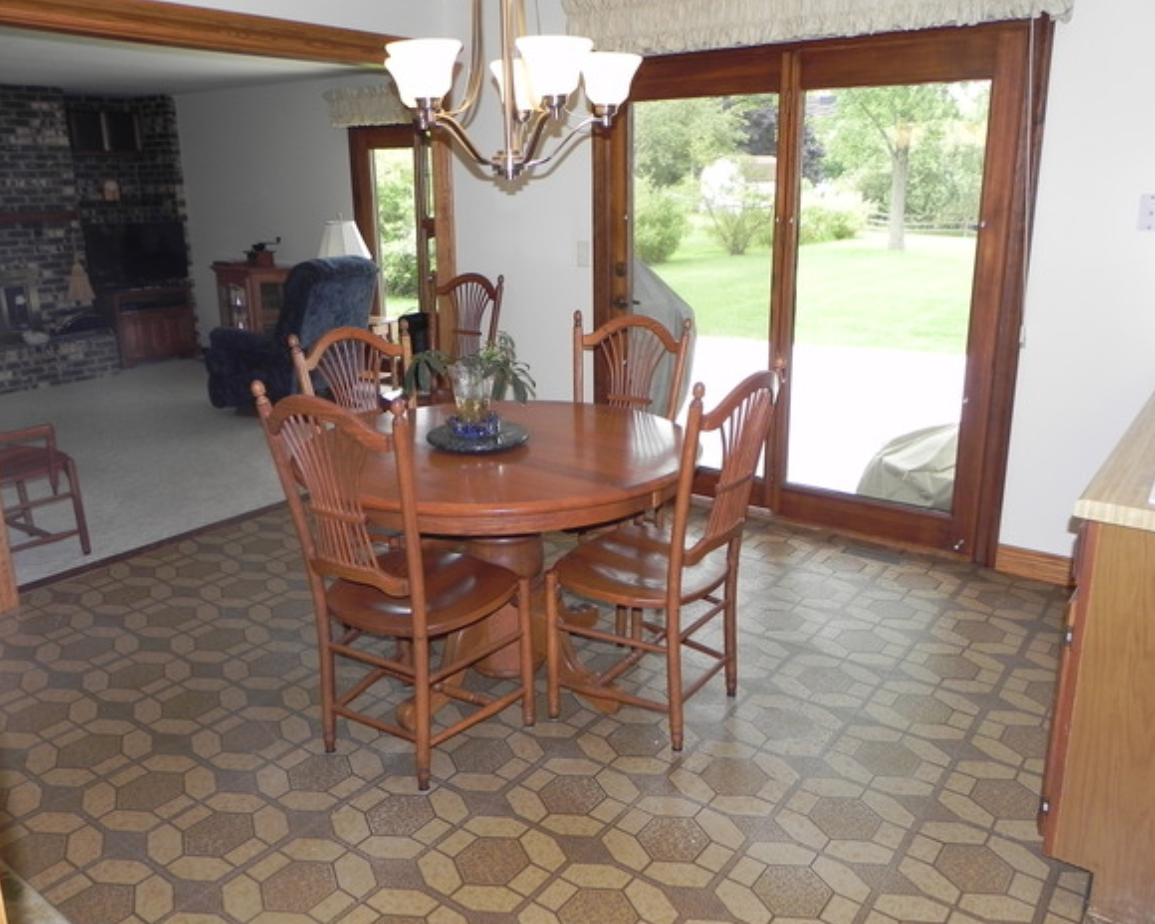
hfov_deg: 62.2
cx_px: 599
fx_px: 957
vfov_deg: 51.5
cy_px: 450
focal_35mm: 28
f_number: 3.2
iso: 160
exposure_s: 1/77
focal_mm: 4.6
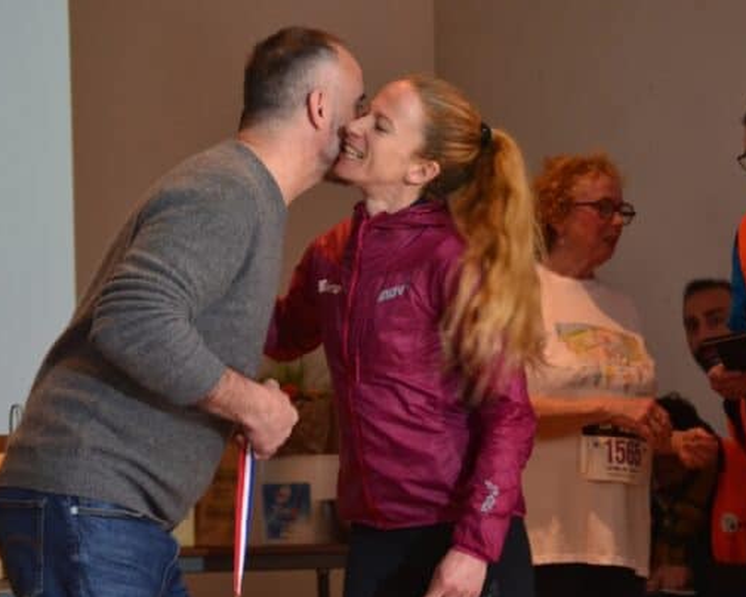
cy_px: 224
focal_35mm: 133
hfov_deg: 14.5
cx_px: 315
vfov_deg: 11.6
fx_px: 2936
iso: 800
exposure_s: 1/60
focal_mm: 62
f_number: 5.3
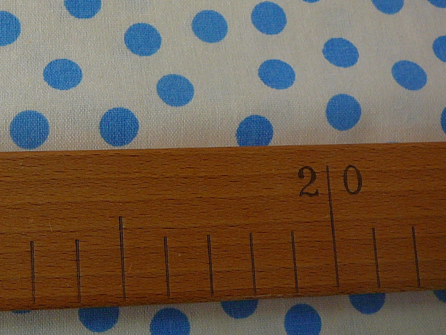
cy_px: 92
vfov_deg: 22.7
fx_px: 824
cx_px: 49
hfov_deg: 29.1
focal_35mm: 64
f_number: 2.8
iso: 100
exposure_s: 1/50
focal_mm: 5.2
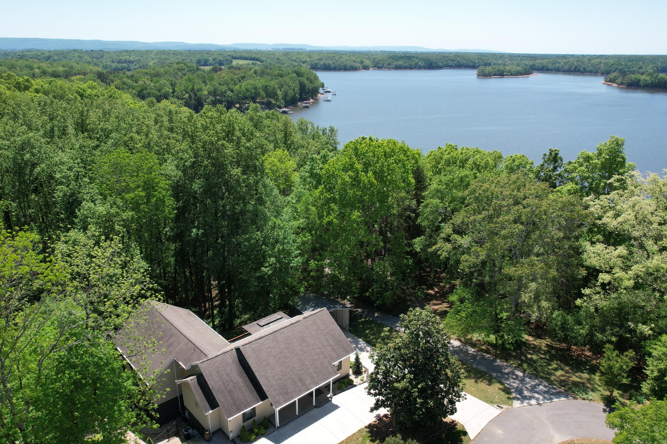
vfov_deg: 51.3
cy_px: 235
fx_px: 463
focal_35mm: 25
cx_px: 325
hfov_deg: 71.5
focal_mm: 8.38
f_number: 2.8
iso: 110
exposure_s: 1/1250
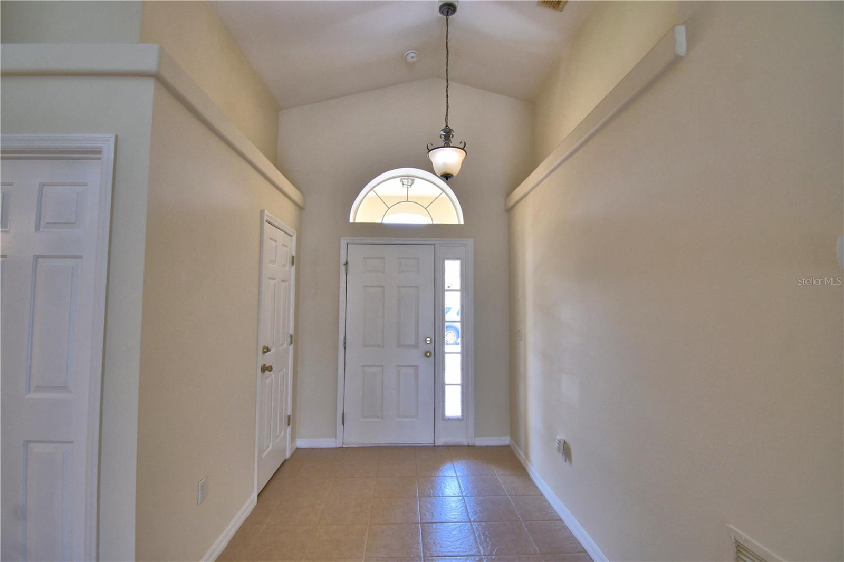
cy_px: 281
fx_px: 352
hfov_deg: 100.4
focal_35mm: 15
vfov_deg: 77.3
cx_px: 422
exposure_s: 1/125
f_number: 4.5
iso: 400
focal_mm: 10
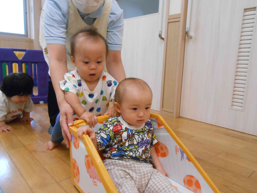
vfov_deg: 53.1
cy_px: 96
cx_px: 128
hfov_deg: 67.3
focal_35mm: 26
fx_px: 193
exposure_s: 1/125
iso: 800
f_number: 3.5
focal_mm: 4.6
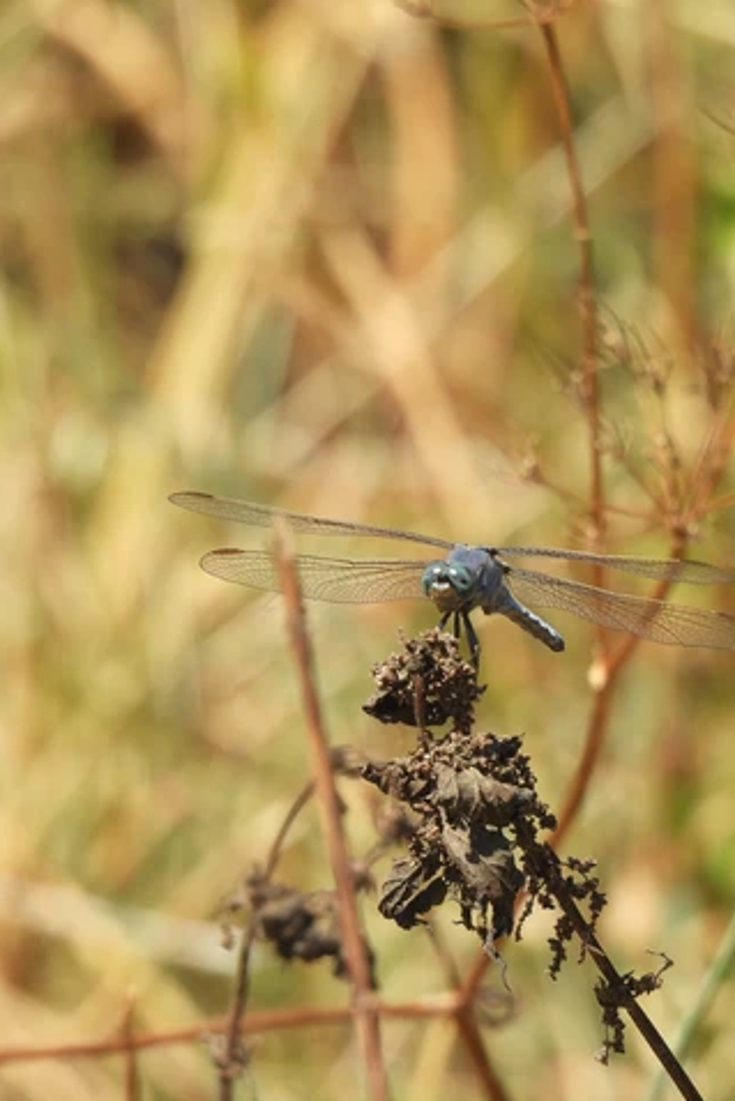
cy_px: 550
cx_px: 486
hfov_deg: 1.2
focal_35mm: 1184
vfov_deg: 1.7
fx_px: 36231
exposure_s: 1/320
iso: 100
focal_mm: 152
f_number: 6.3
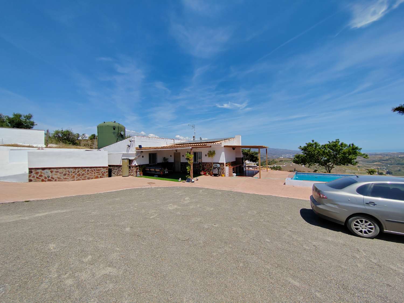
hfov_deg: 106.2
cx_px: 202
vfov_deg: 89.9
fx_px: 152
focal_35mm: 13
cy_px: 152
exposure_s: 1/2100
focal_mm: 2.16
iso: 100
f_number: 2.2
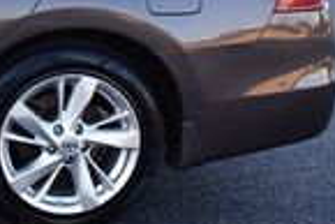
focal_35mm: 132
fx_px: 1230
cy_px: -98
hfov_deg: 13.5
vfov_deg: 10.1
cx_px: -317
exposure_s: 1/250
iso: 280
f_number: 5.6
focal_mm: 20
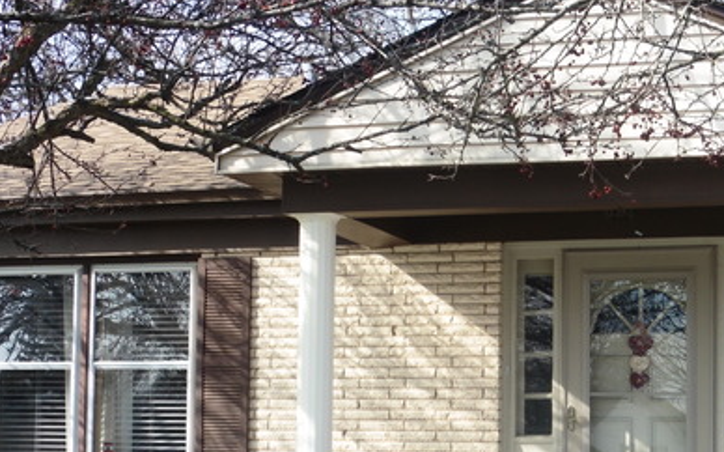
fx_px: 1518
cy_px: 364
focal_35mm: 77
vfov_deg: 16.8
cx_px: 564
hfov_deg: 26.4
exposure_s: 1/250
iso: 100
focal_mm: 7.9
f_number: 5
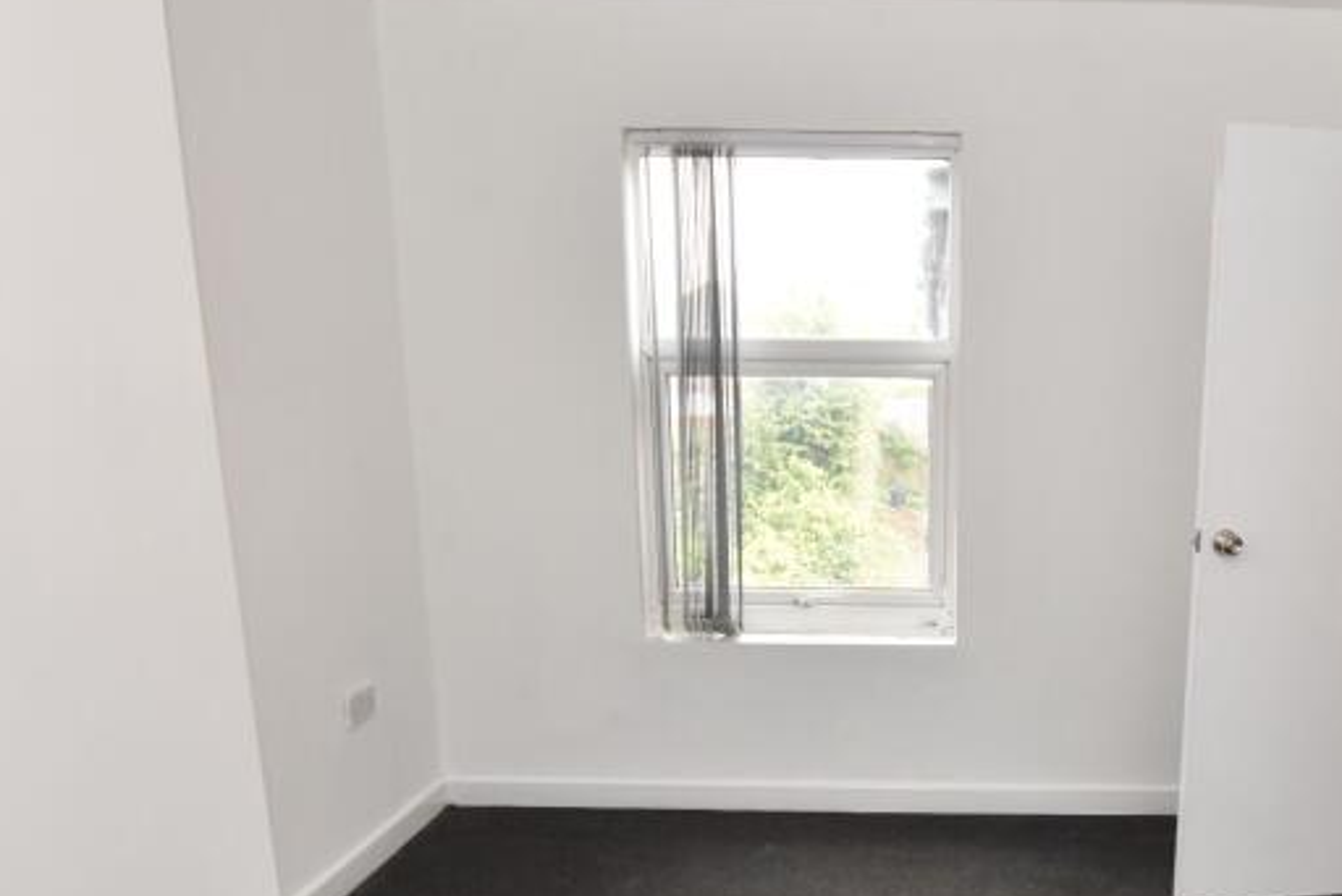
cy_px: 693
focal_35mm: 30
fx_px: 1119
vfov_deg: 42.1
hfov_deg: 60.2
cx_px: 912
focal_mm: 10
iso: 800
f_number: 4.5
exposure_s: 1/160
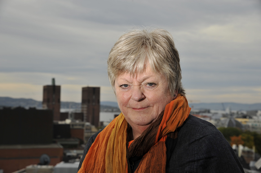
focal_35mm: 75
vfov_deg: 18.2
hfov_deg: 27.0
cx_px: 130
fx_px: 543
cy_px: 86
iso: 200
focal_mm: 75
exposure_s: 1/250
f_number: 10
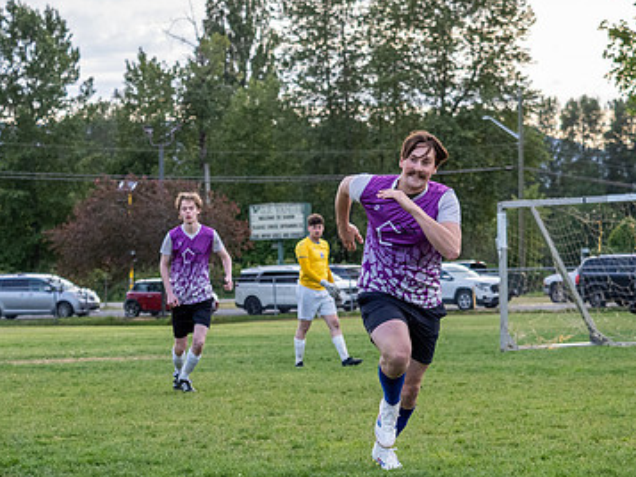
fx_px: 2389
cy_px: 261
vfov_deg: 11.4
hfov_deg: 15.2
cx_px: 338
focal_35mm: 130
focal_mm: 40
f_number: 2.8
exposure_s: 1/1000
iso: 640
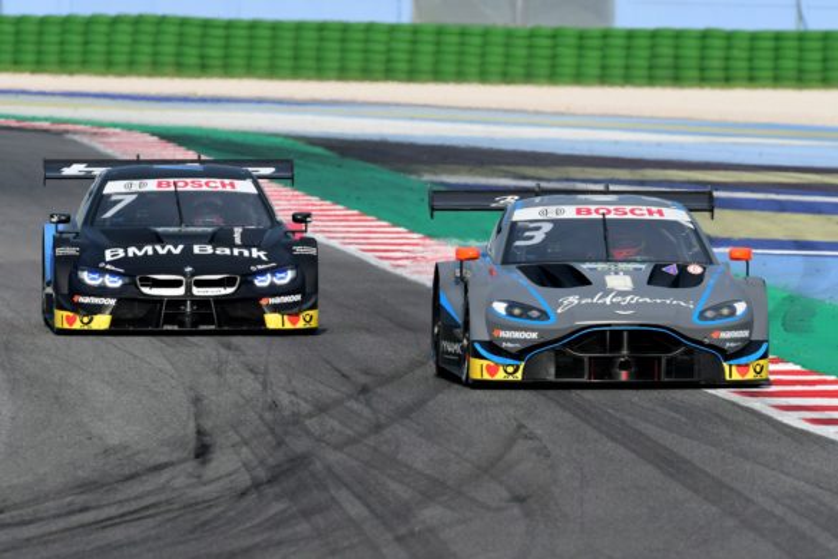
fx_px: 17457
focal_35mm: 750
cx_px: 419
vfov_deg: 1.8
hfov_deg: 2.7
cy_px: 280
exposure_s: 1/800
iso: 250
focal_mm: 500
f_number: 10
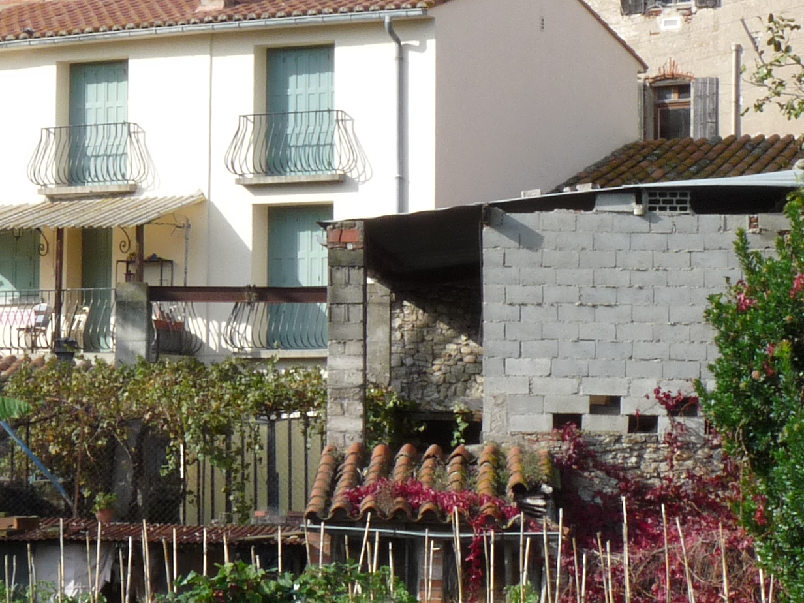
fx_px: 3437
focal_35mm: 148
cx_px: 243
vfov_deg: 10.0
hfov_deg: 13.3
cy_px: 132
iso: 100
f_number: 8
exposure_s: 1/160
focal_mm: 9
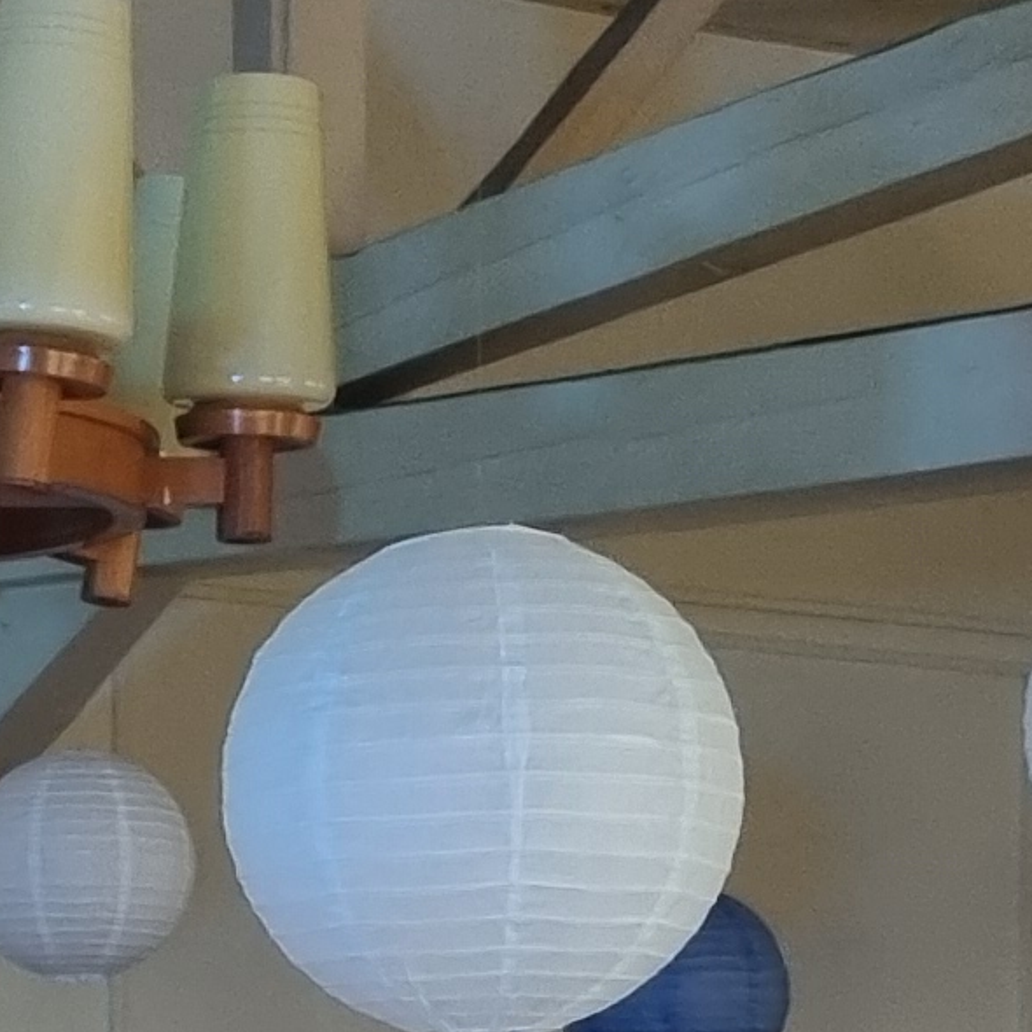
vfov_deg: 10.9
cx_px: -103
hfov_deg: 11.0
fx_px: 5296
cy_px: 1340
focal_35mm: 157
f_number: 1.8
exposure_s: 1/50
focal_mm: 5.4
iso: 200
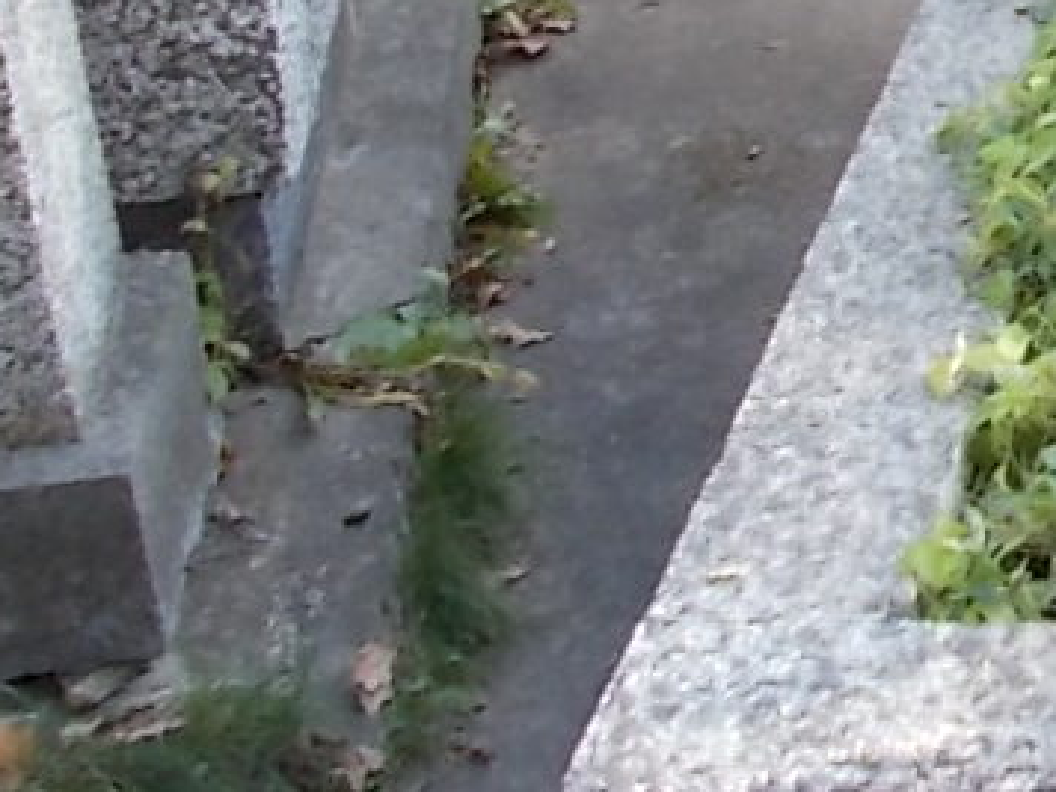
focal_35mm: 117
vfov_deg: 12.2
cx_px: 1631
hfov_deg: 15.4
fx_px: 3569
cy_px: -320
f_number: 3.2
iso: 80
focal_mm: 4.6
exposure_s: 1/80
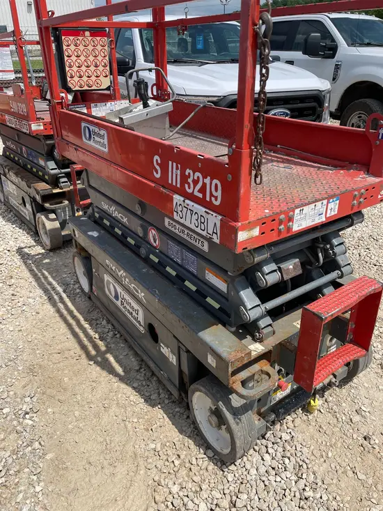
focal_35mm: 26
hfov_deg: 53.1
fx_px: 383
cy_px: 256
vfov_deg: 67.3
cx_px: 192
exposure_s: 1/4831
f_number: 1.6
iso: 50
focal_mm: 4.2
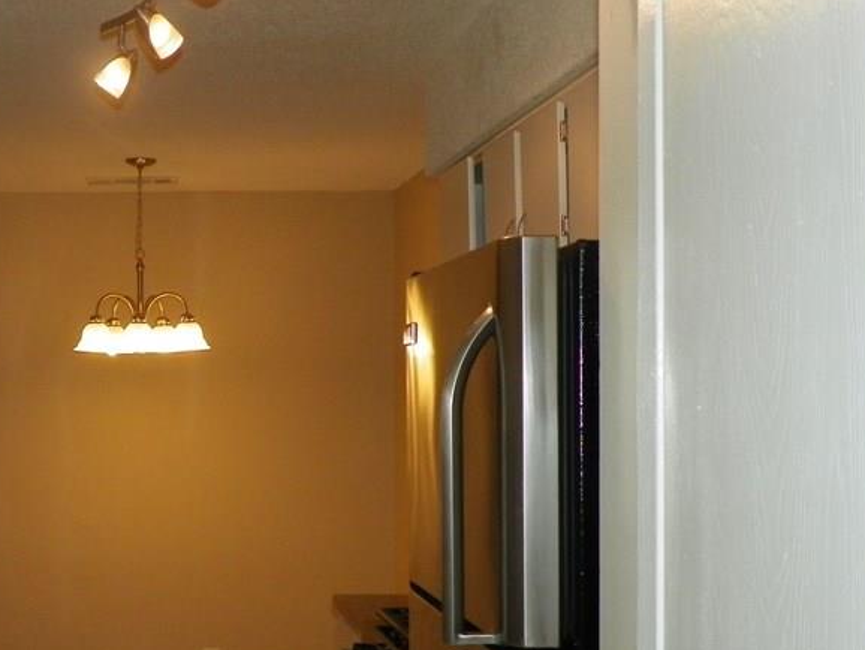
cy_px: 382
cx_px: 121
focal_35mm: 62
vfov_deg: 23.6
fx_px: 1550
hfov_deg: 30.1
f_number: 3.2
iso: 200
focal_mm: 6.2
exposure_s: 1/125
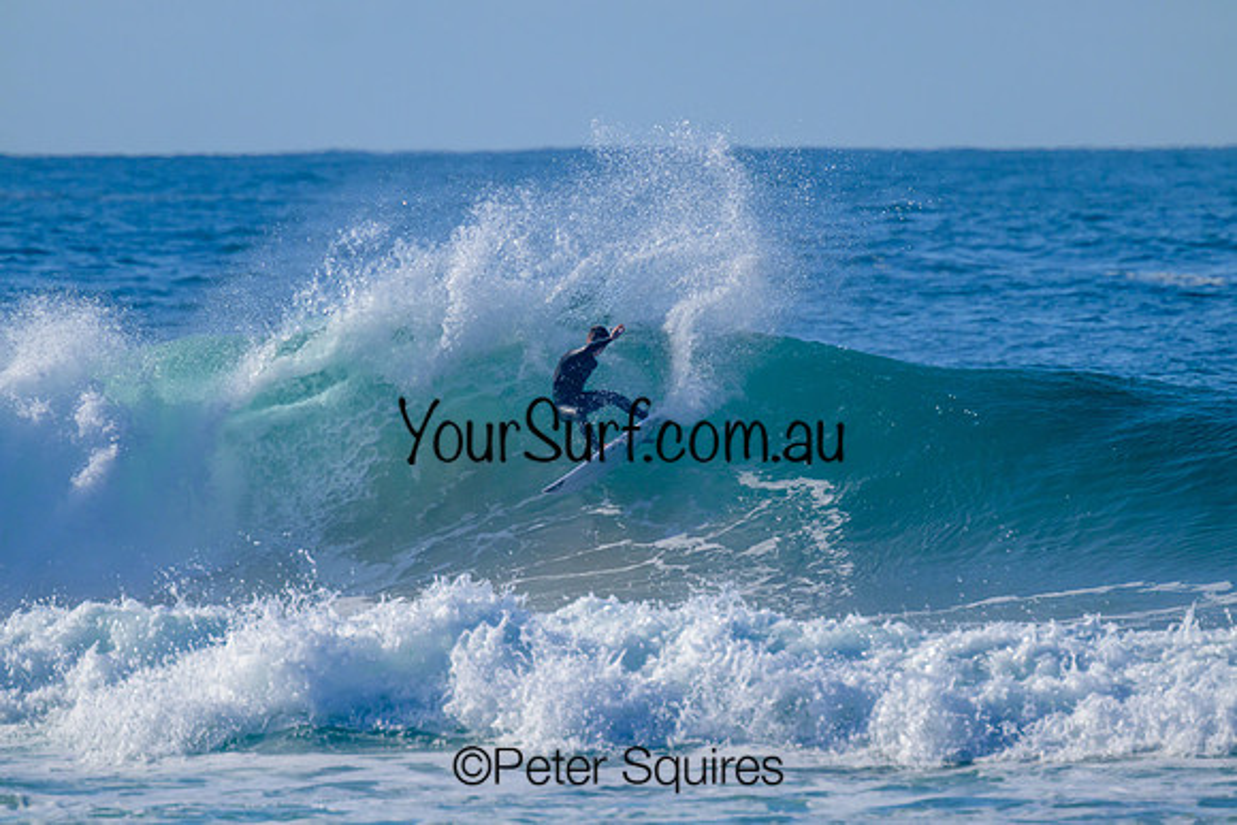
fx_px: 28321
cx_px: 618
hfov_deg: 2.5
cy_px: 412
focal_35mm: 824
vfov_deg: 1.7
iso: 720
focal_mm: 800
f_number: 11
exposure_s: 1/2000
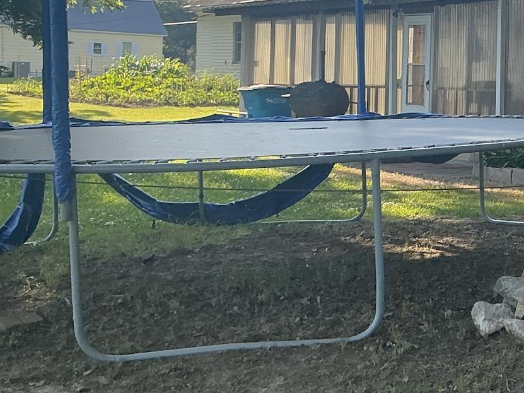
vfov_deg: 21.1
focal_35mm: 69
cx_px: 626
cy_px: 91
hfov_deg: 25.4
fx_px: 1044
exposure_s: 1/325
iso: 25
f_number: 1.8
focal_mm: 3
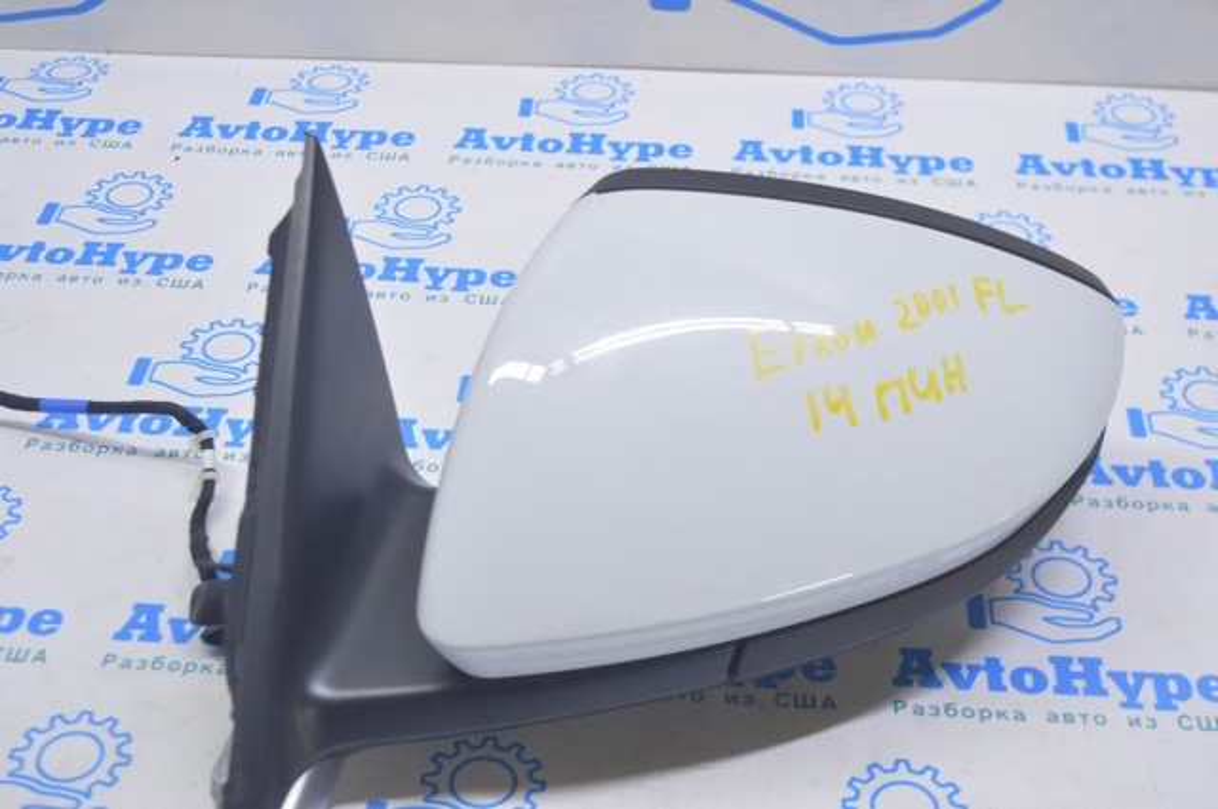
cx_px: 609
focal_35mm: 54
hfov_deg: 36.9
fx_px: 1825
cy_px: 404
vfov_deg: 25.0
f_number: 5.6
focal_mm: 36
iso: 400
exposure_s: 1/20
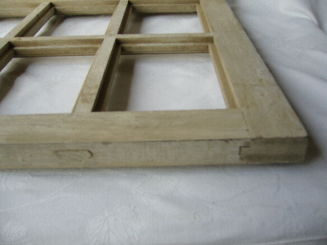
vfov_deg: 40.7
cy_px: 122
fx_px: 331
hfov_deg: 52.6
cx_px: 164
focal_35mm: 35
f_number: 2.8
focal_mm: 5.8
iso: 80
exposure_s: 1/125
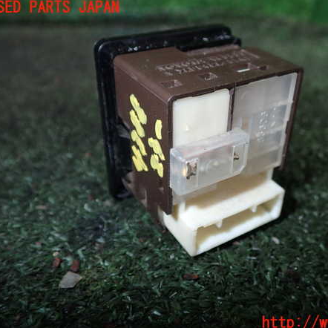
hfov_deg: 45.6
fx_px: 386
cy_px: 165
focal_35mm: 36
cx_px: 207
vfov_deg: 46.0
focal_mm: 5.4
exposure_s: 1/30
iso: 200
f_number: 6.3
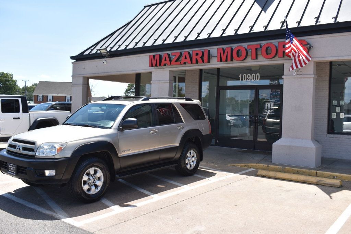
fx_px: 336
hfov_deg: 55.1
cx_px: 176
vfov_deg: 38.3
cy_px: 117
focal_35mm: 34
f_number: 8
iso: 200
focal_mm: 23
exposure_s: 1/400
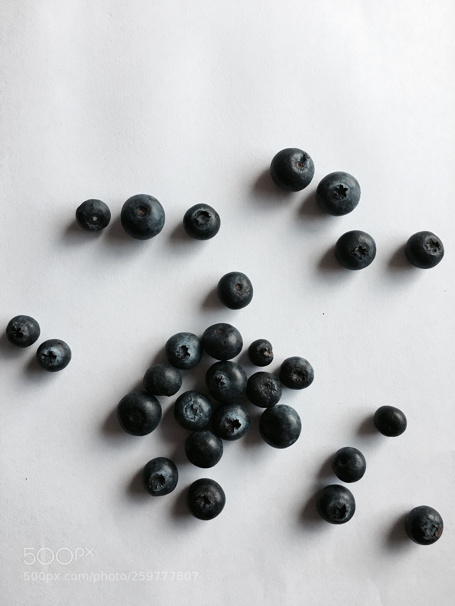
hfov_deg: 48.2
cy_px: 303
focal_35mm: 29
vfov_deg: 61.7
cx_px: 228
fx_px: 508
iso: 50
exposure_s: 1/33
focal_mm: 4.15
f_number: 2.2
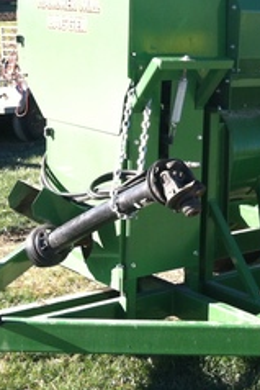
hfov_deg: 15.5
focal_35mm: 83
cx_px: 360
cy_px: 93
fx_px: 898
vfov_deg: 24.2
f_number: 2.8
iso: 80
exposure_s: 1/303
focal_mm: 3.85
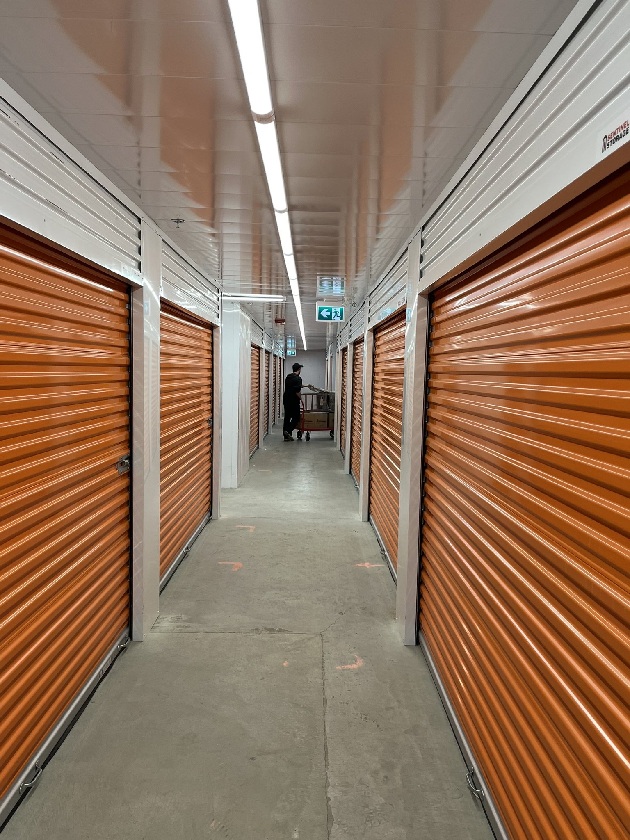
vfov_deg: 67.3
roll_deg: -1.3
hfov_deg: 53.1
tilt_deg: -5.1
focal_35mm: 26
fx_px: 631
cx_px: 315
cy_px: 420
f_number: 1.6
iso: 80
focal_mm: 5.1
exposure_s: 1/120
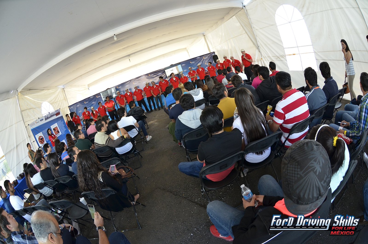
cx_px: 184
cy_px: 122
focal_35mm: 16
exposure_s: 1/160
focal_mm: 10.5
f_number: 4.5
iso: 500
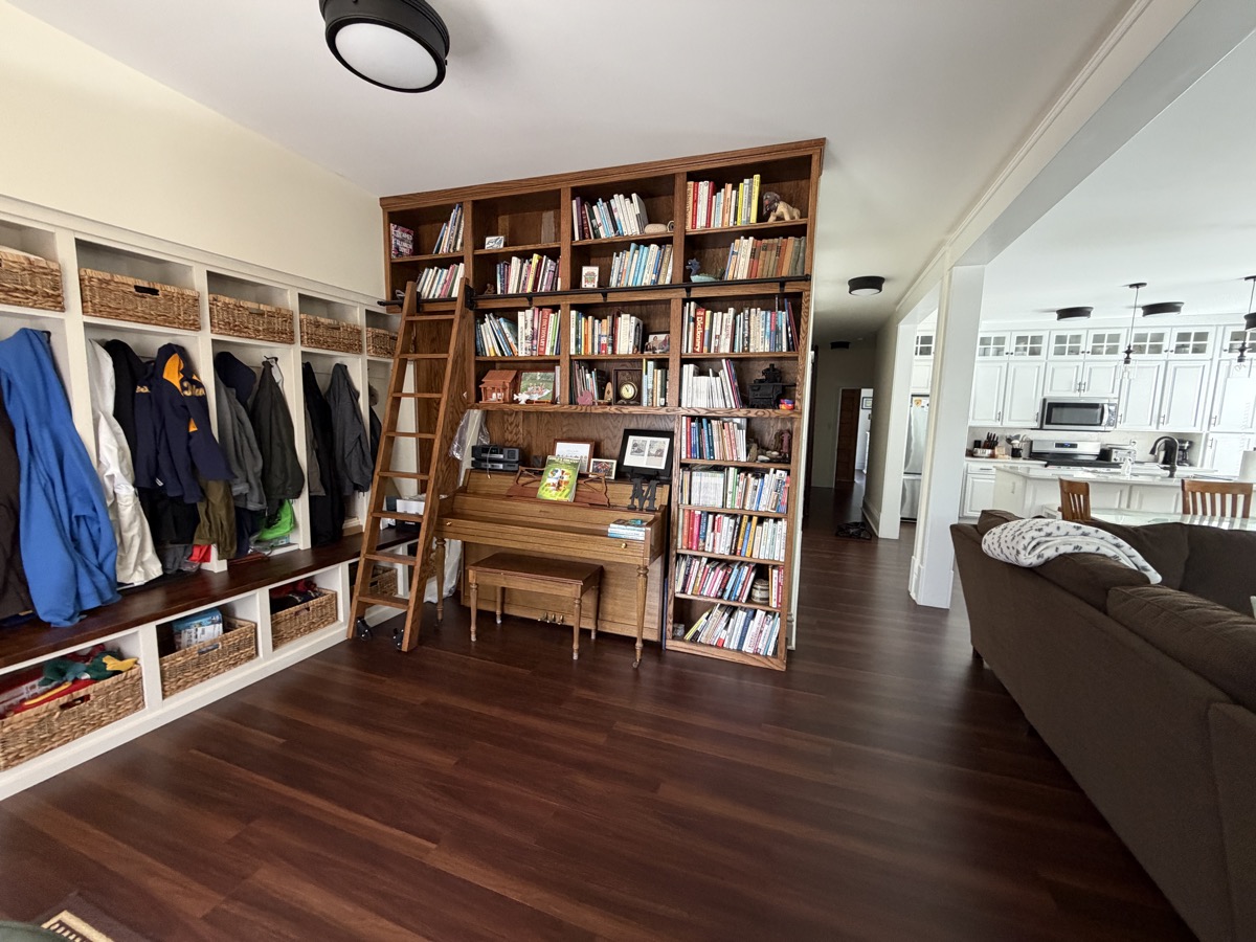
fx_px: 508
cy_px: 471
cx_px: 628
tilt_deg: -6.1
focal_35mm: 14
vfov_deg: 85.7
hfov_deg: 102.1
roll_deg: +0.2
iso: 400
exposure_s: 1/60
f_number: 2.2
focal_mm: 2.22
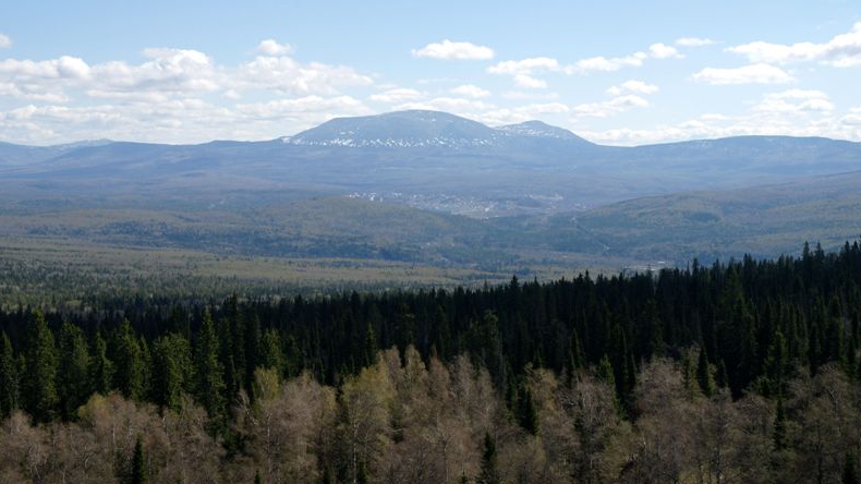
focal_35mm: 53
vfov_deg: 22.6
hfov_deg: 39.2
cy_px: 210
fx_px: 1210
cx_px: 428
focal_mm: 33
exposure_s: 1/100
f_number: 18
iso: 200
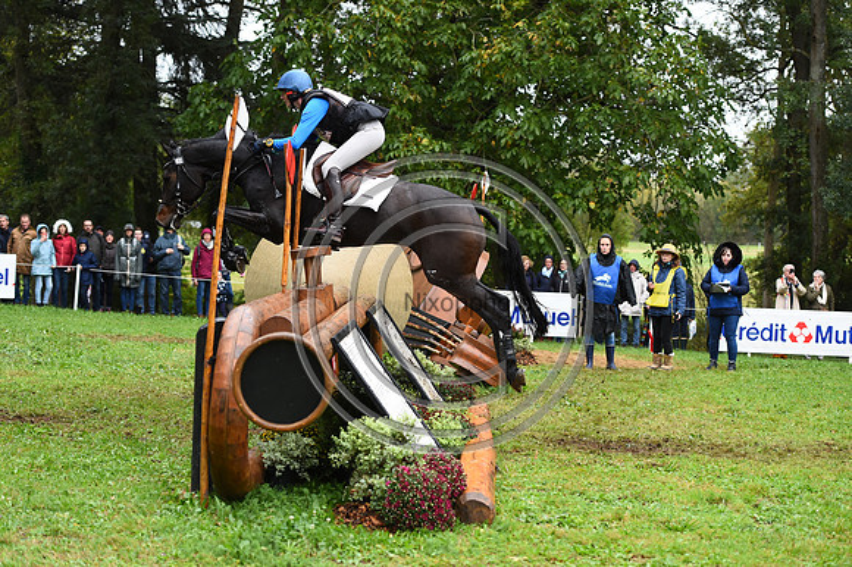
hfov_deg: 28.9
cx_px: 426
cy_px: 284
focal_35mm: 70
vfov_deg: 19.4
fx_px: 1656
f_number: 3.5
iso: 1600
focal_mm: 70
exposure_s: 1/1250
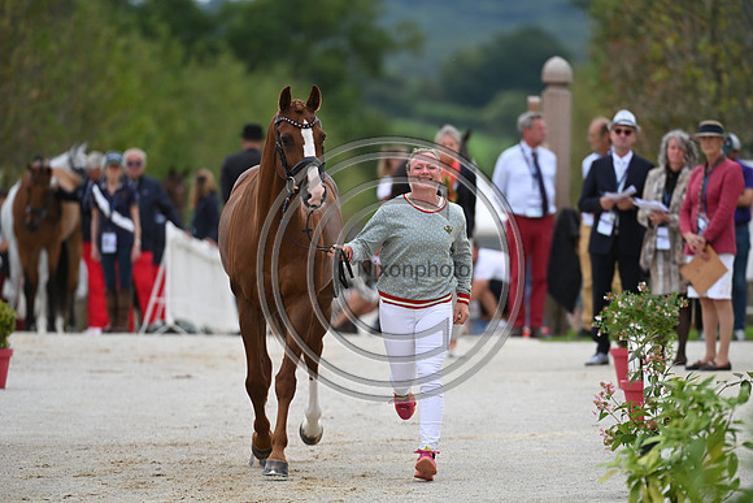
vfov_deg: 3.4
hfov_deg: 5.2
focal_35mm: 400
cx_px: 376
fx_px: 8368
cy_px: 252
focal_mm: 400
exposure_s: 1/1600
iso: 500
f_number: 5.6
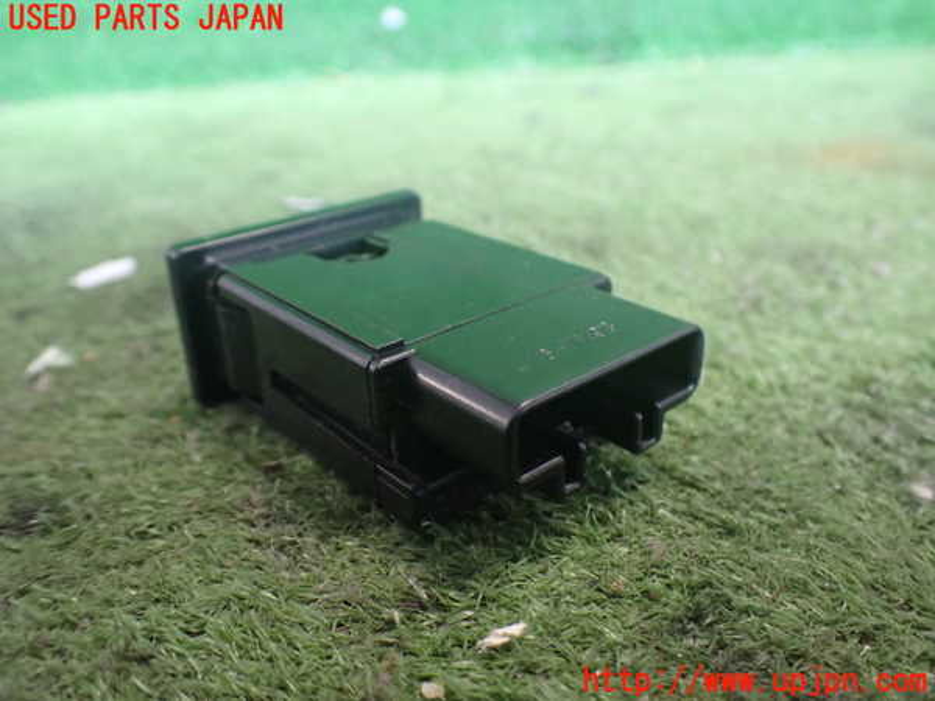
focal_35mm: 30
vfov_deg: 46.8
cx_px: 468
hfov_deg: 60.0
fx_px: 810
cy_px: 350
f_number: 2.3
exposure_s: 1/60
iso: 800
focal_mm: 5.4
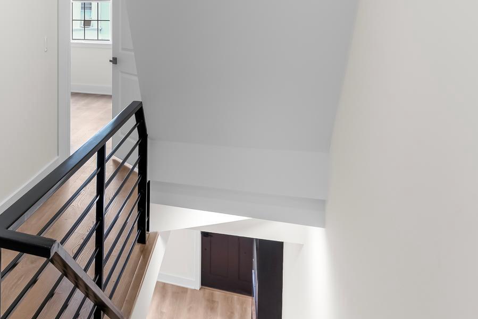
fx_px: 545
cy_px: 40
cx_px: -64
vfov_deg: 31.3
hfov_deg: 38.2
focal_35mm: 41
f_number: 8
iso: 100
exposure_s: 1/5
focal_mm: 18
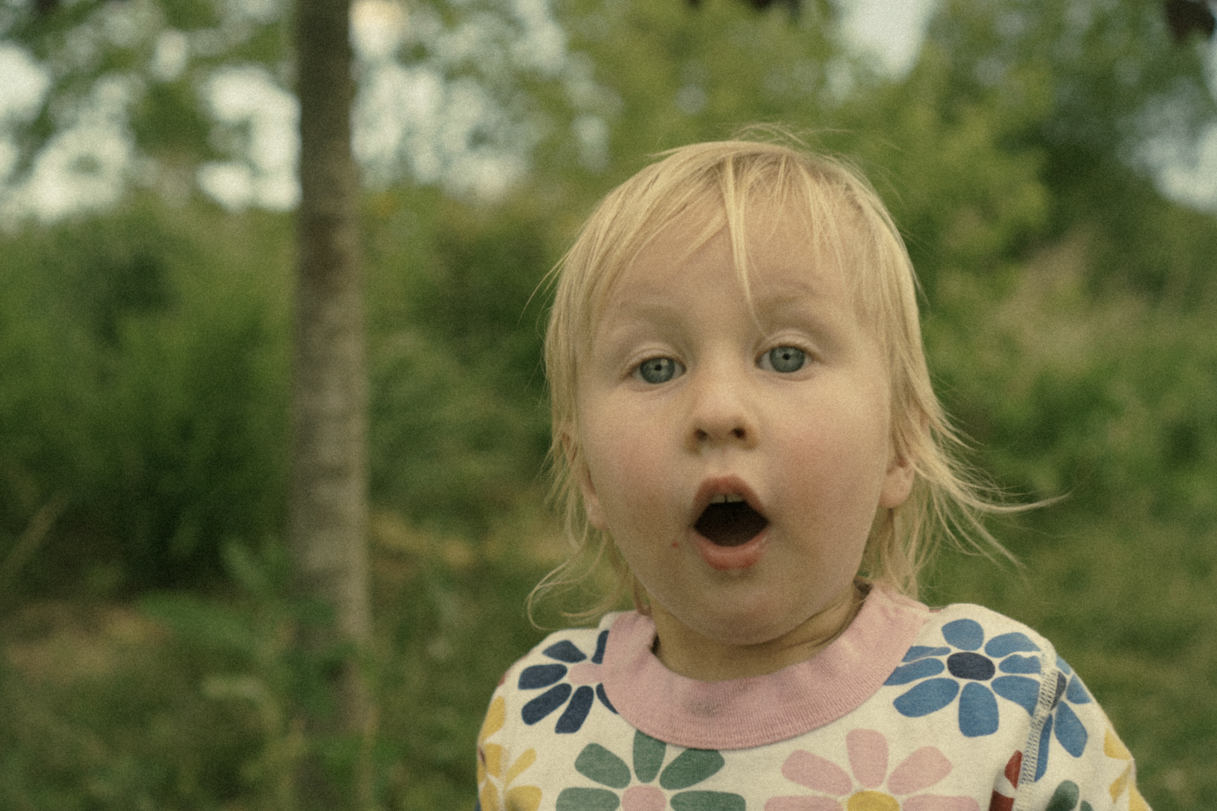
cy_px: 406
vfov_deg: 25.8
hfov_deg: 37.9
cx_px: 608
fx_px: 1775
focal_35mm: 52
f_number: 2.8
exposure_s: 1/160
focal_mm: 35
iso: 100
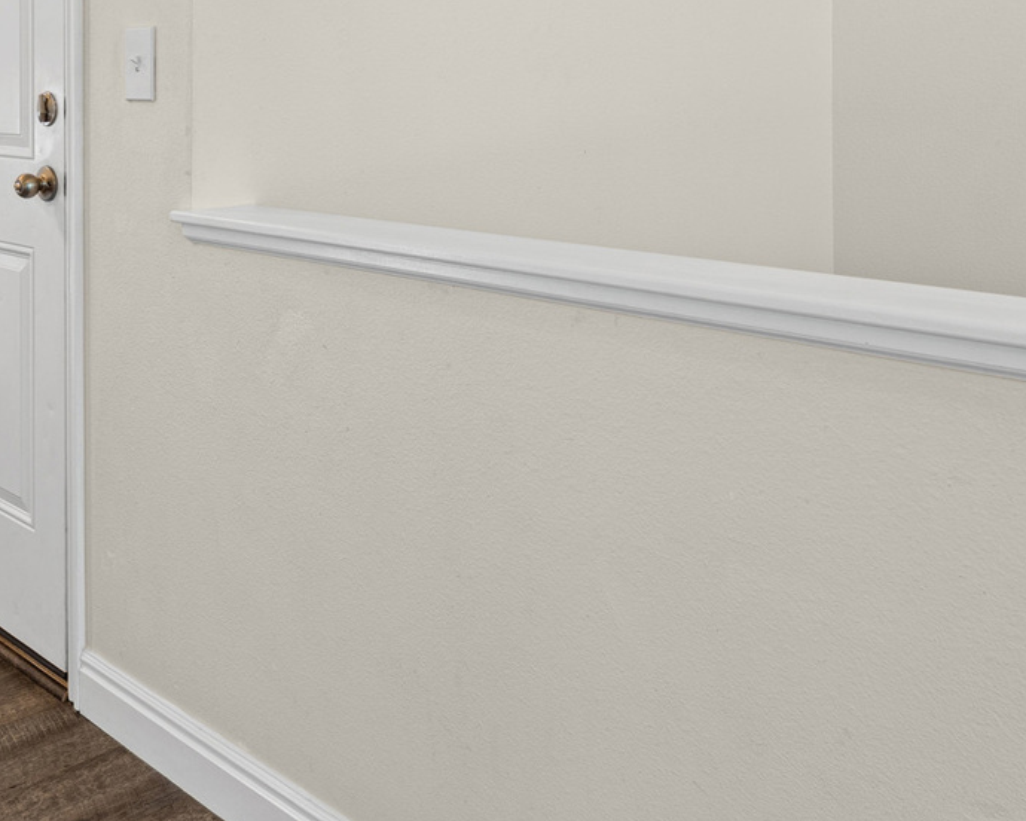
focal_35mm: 39
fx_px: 1184
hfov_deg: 43.5
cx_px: 138
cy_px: 69
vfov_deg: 35.7
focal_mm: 14
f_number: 9
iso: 250
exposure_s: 1/4
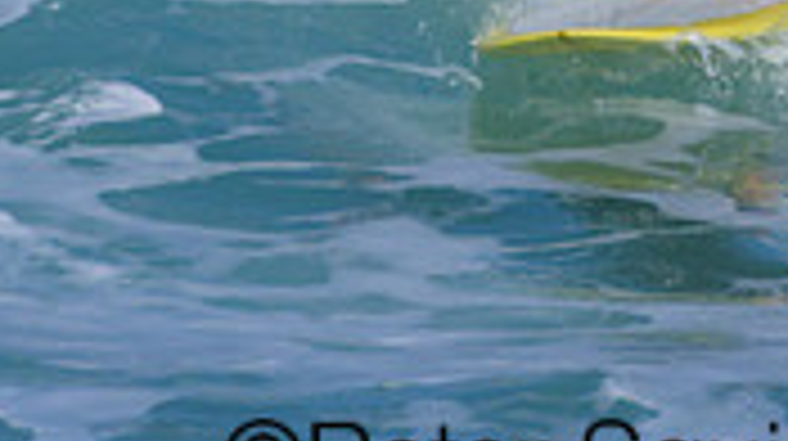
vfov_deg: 0.3
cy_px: -390
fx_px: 81110
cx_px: 728
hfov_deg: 0.6
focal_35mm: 3886
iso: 560
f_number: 11
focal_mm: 1000
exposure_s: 1/2000
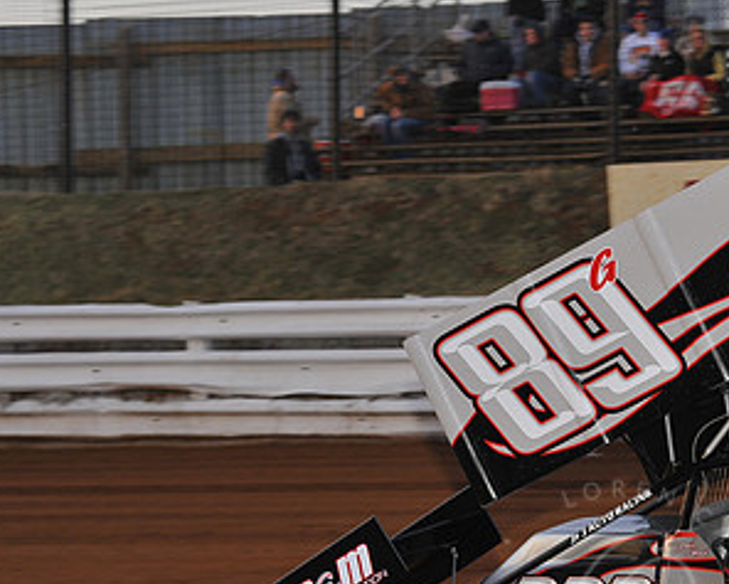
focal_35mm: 206
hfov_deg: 9.3
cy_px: 402
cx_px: 618
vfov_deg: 7.5
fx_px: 4446
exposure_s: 1/250
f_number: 6.3
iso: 640
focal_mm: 112
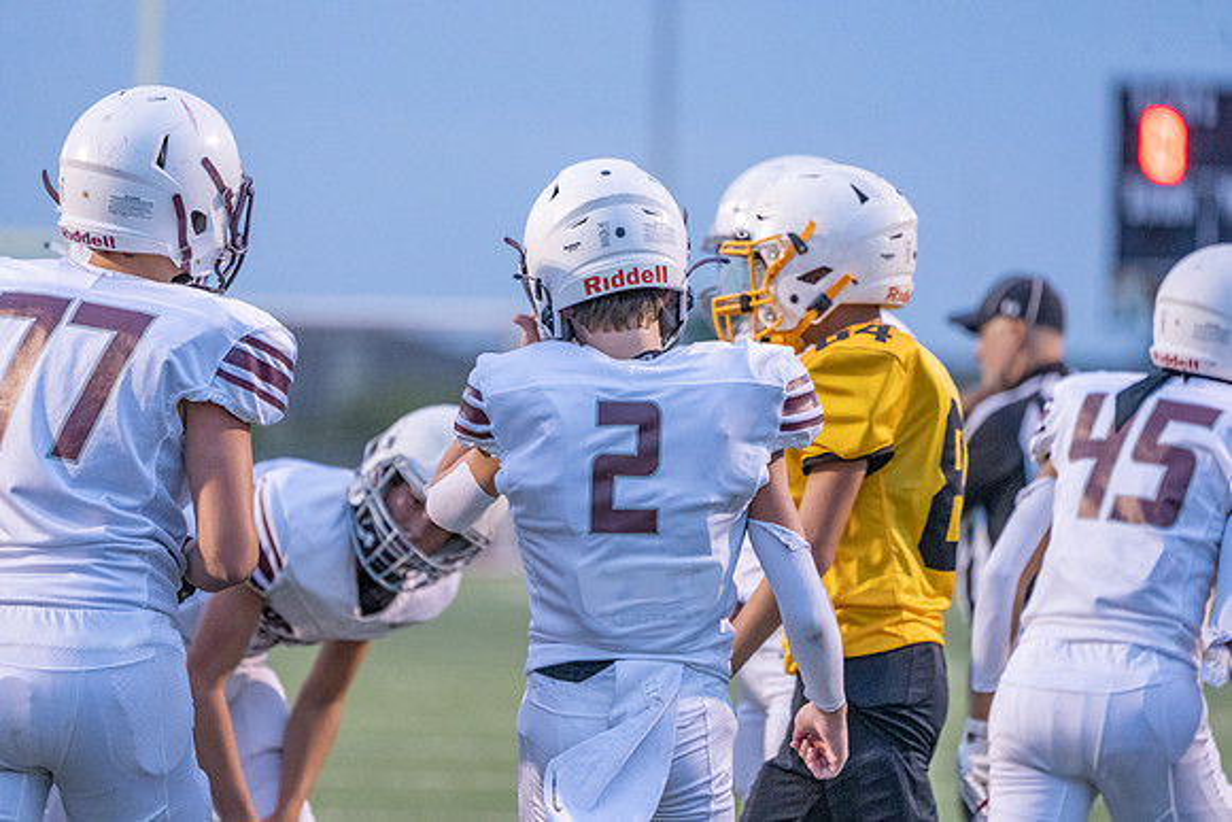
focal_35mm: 339
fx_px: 11604
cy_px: 411
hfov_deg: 6.1
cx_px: 616
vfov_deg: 4.1
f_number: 5.6
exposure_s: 1/640
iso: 6400
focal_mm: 339
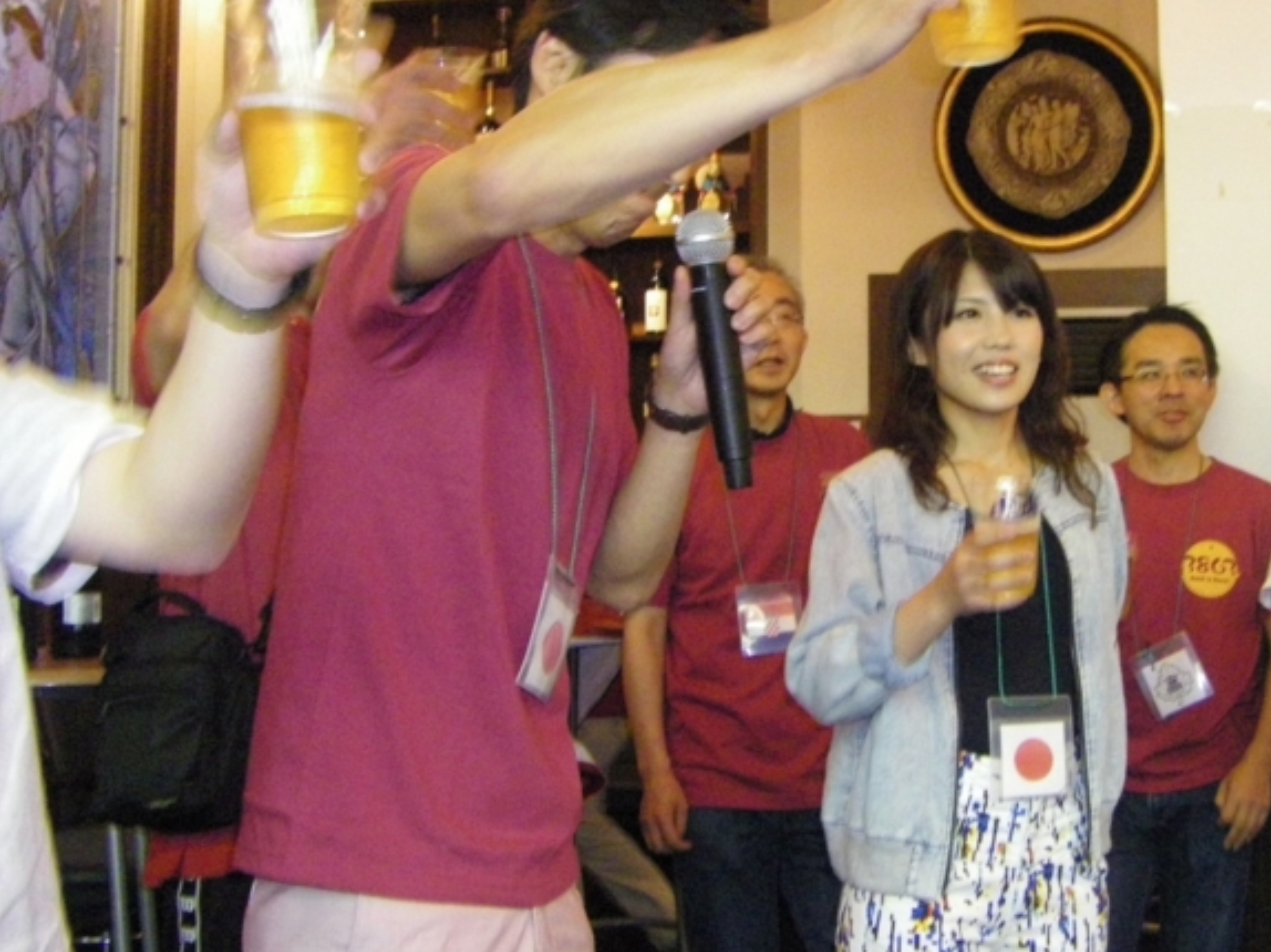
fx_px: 1945
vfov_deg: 27.5
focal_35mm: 53
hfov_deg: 35.7
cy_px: 407
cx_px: 875
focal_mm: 6.3
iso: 800
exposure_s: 1/50
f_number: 3.5
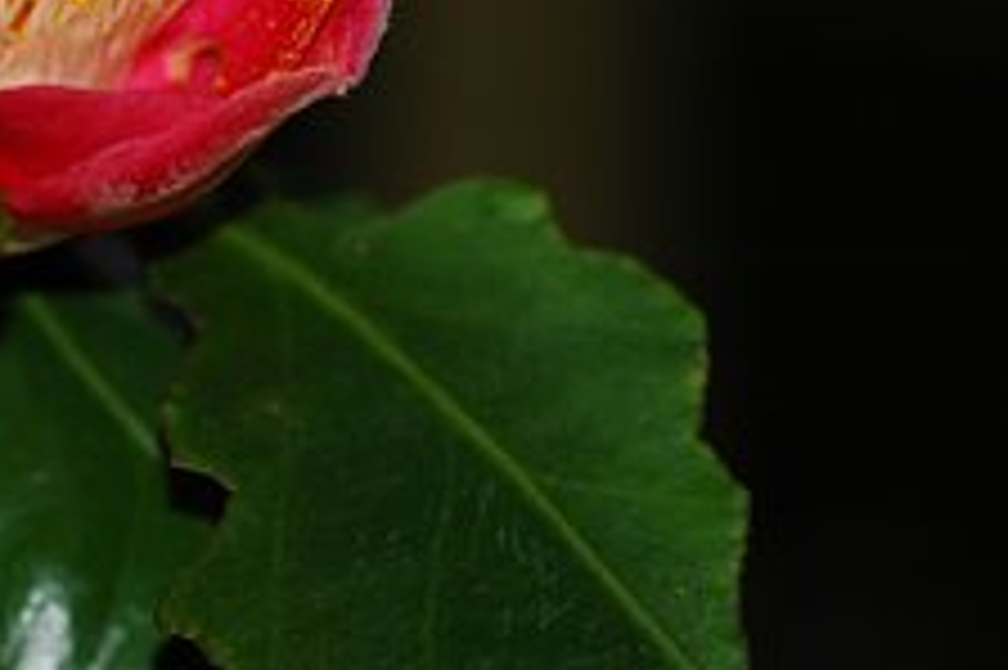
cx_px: -117
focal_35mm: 308
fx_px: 8617
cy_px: -76
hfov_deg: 6.7
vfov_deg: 4.4
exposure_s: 1/125
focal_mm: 90
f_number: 5.6
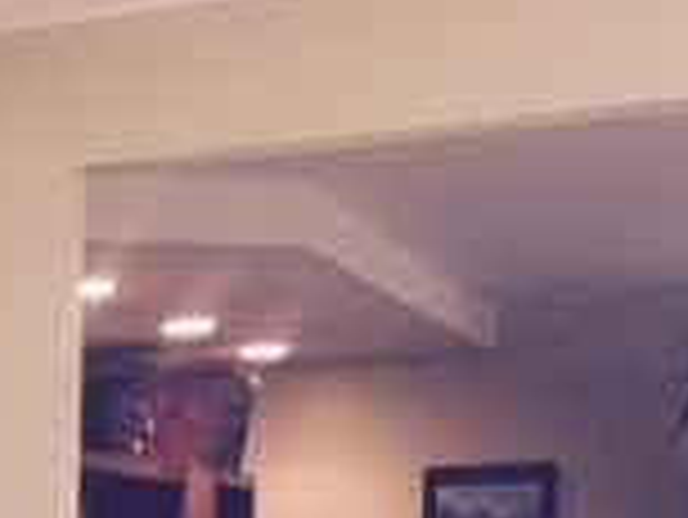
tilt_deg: -8.3
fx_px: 2407
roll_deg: +0.3
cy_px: 995
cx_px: -418
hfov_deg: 14.8
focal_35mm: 121
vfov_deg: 11.2
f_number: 2.2
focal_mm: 4.15
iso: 160
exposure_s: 1/30
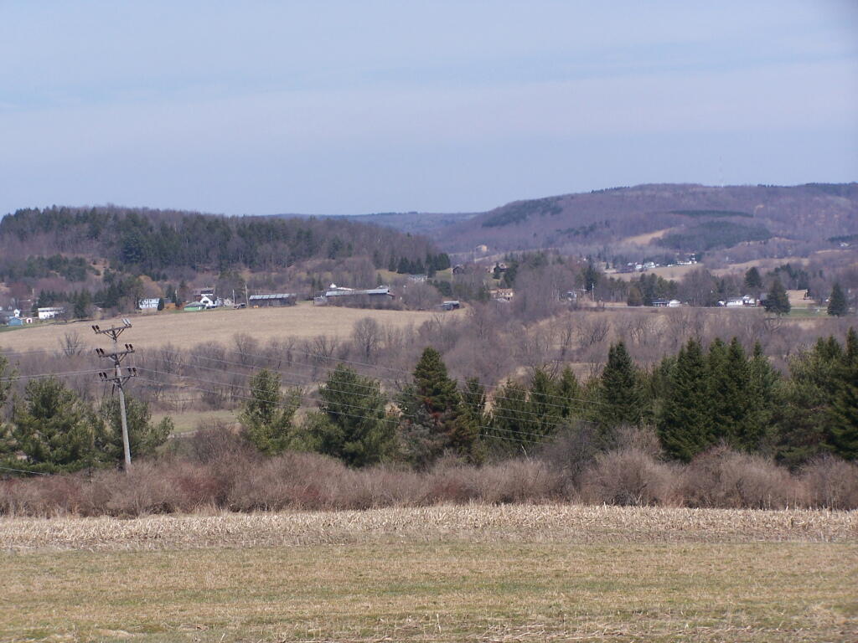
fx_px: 2900
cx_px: 429
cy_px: 322
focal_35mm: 117
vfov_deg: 12.7
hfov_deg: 16.8
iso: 80
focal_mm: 19.4
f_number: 4.5
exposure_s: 1/800
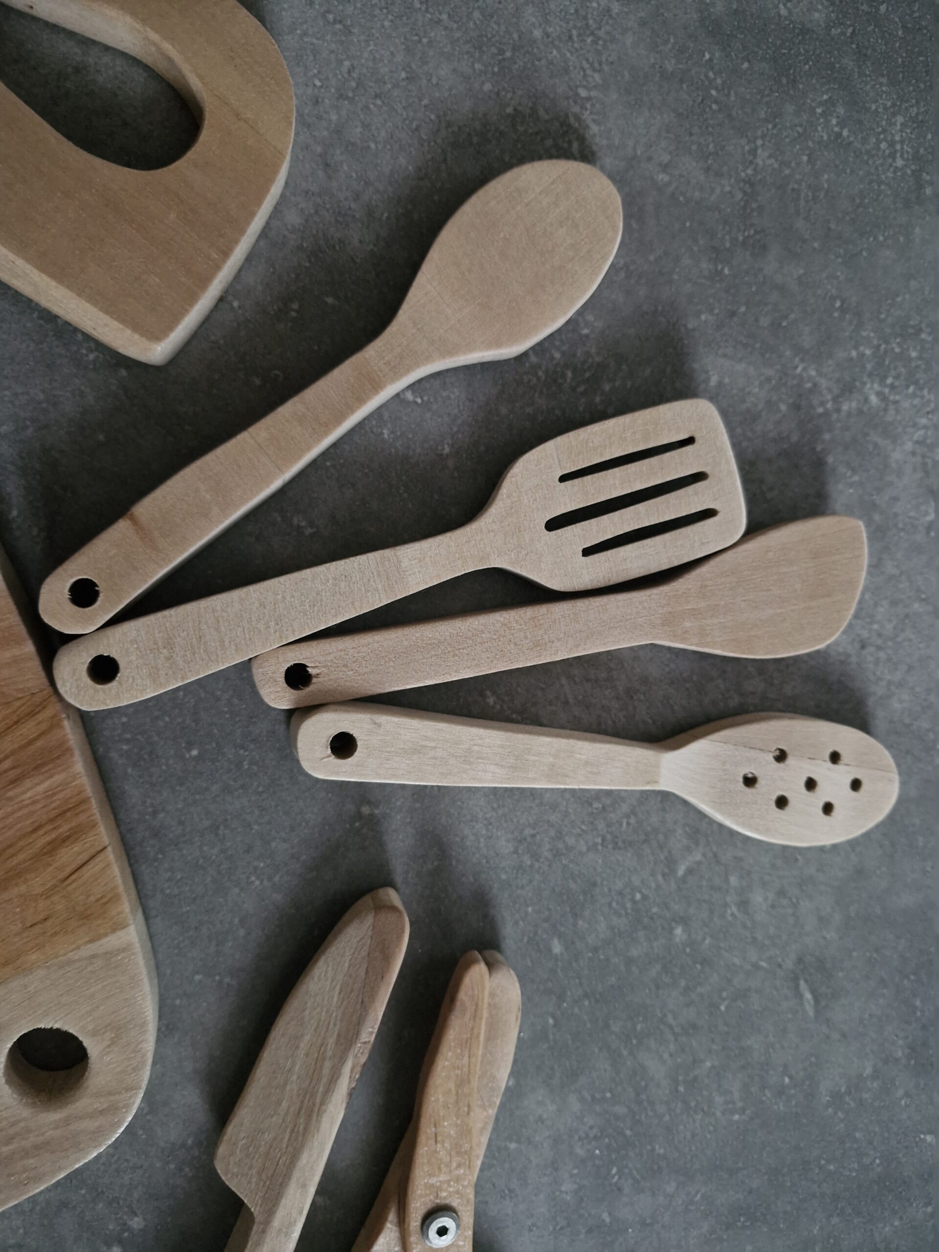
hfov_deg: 58.9
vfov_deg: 73.9
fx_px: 832
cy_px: 626
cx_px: 470
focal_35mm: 23
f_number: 1.8
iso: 1000
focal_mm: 5.54
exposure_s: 1/25
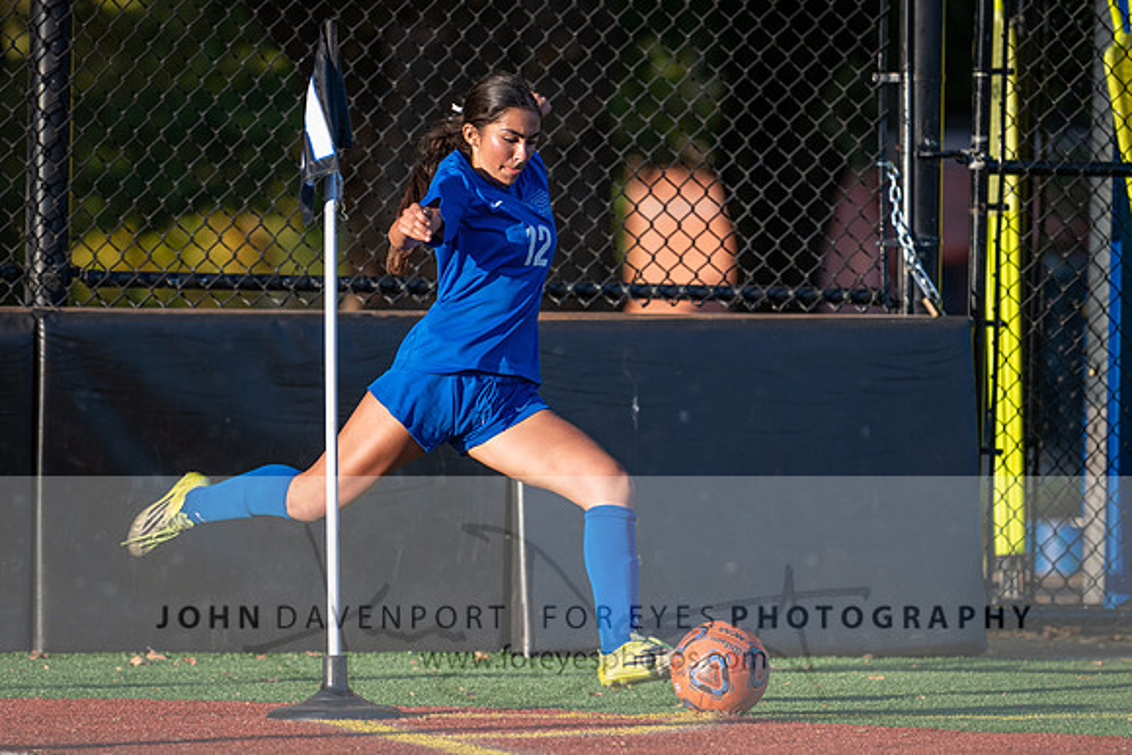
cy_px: 338
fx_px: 9465
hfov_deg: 6.8
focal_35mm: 301
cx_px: 444
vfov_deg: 4.6
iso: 320
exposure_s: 1/2000
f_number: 2.8
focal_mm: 200
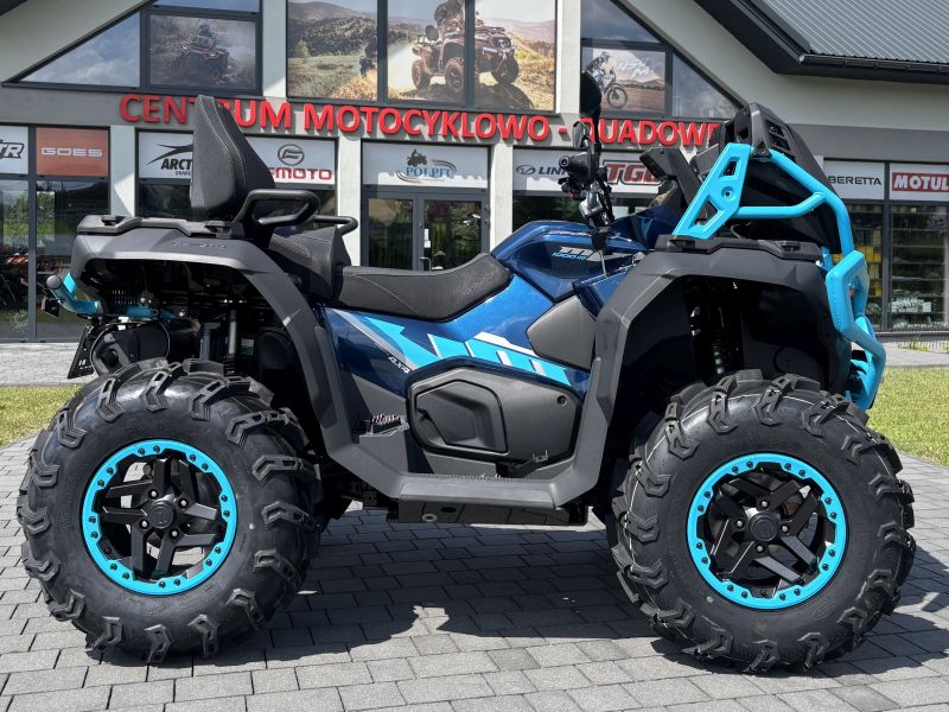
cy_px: 356
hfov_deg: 67.3
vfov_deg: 53.1
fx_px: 713
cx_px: 474
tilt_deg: -1.1
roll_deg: -0.7
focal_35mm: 26
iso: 50
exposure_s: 1/1695
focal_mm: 5.96
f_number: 1.6
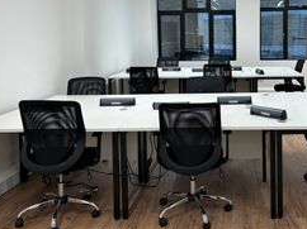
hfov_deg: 42.9
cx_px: 219
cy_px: 58
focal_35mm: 43
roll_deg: +0.8
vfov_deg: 32.9
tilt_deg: -3.9
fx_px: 381
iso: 64
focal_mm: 5.96
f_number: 1.6
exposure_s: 1/100
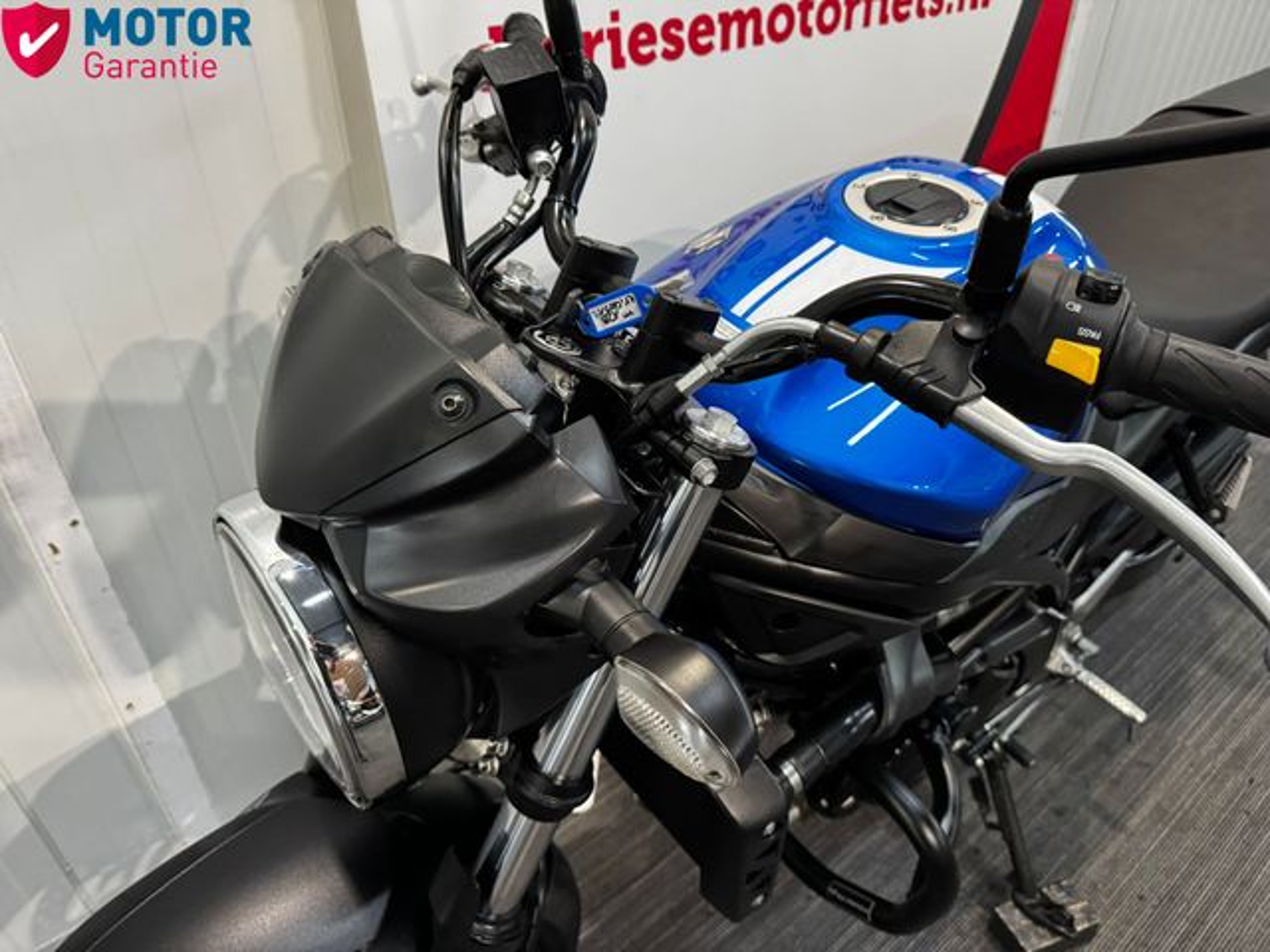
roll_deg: +0.9
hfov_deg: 71.6
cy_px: 476
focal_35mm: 24
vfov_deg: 56.8
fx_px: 881
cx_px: 635
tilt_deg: -34.5
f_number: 1.78
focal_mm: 6.76
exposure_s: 1/50
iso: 500
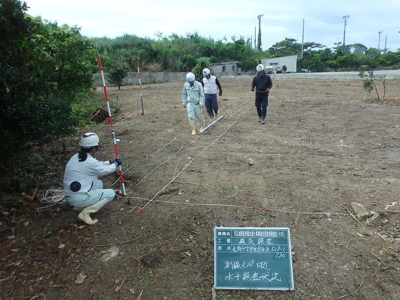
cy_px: 147
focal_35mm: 22
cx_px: 206
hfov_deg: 76.4
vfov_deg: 61.1
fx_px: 254
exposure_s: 1/320
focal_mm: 3.7
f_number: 6
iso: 125
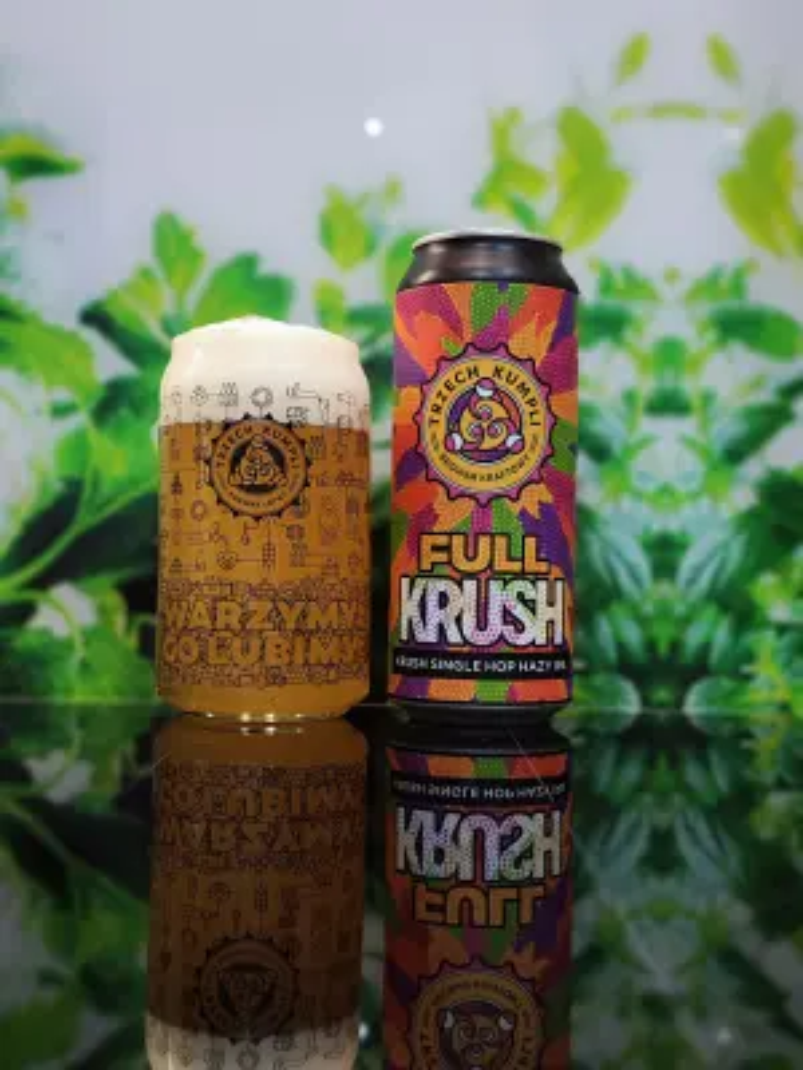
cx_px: 402
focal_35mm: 48
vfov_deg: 39.7
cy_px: 535
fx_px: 1485
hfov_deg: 30.3
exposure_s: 1/100
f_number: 1.9
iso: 1172
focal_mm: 7.1
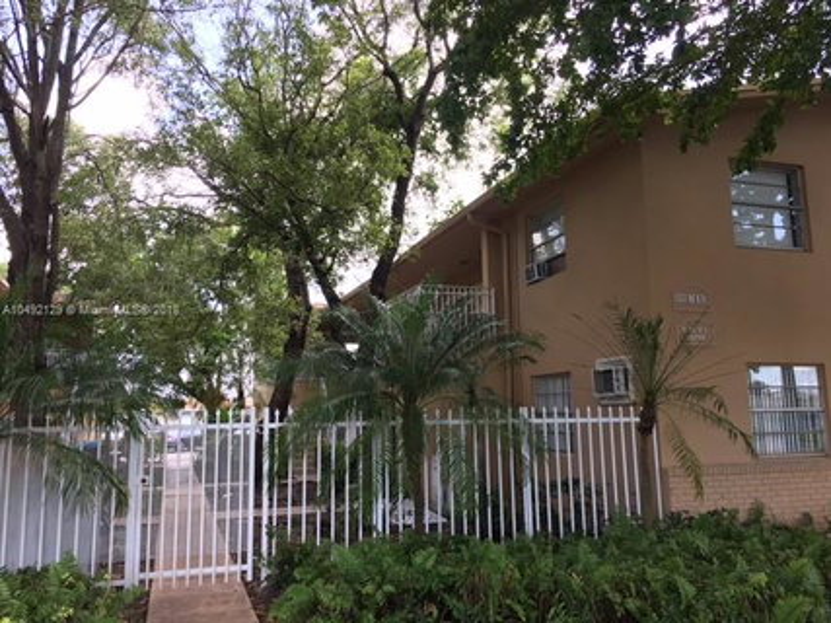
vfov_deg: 48.2
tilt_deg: +9.2
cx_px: 416
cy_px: 312
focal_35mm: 29
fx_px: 696
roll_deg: +0.2
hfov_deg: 61.7
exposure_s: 1/120
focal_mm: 4.15
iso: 25
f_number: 2.2
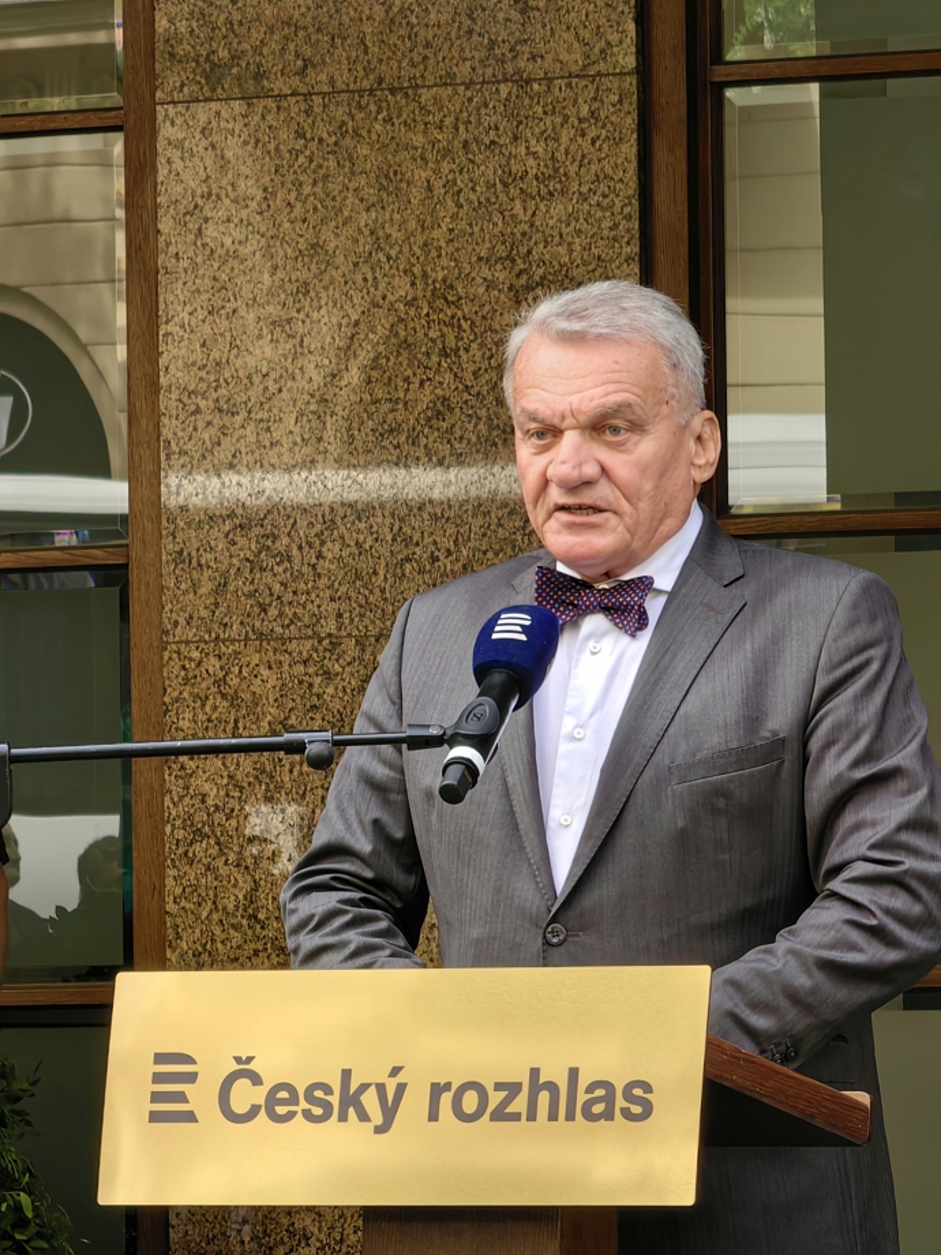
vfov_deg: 8.0
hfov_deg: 6.0
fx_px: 9025
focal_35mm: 249
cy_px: 628
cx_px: 470
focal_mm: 16.85
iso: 64
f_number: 3.5
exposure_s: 1/98.6
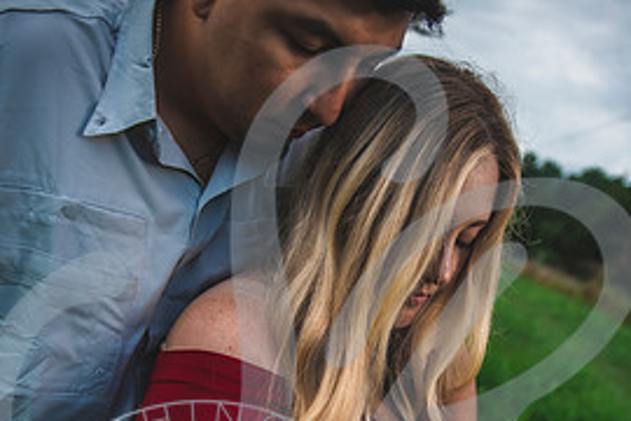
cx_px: 308
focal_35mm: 40
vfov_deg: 30.5
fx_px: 701
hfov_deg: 48.5
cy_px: 440
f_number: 2.8
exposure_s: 1/500
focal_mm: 24
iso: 100
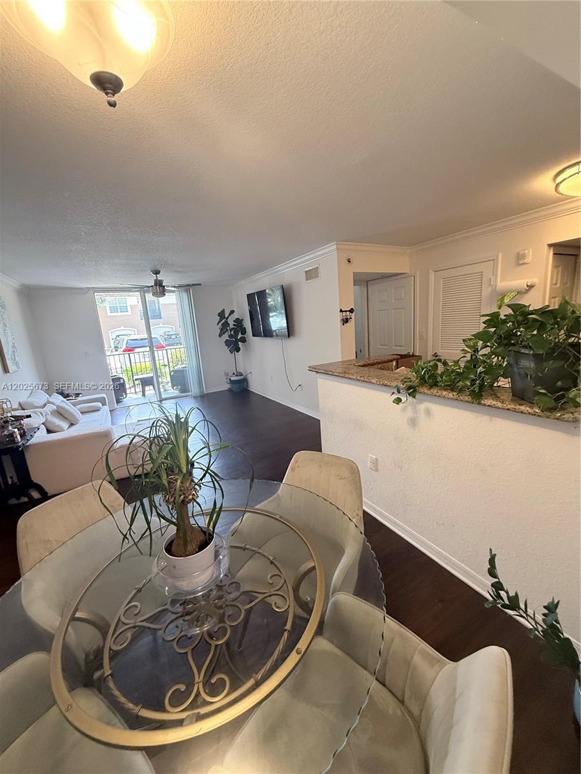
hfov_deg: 85.7
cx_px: 290
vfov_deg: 102.1
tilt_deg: -10.3
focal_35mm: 14
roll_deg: +3.6
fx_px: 313
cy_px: 387
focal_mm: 2.22
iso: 320
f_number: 2.2
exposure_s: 1/120
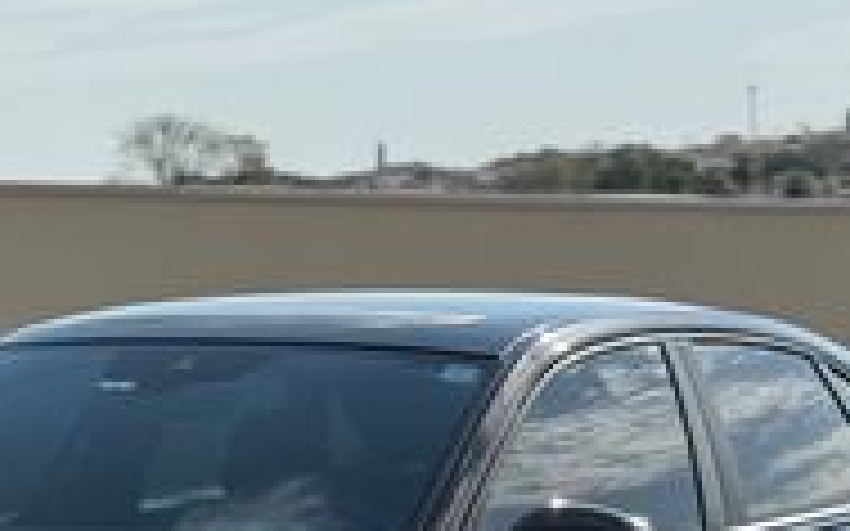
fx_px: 2941
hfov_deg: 16.3
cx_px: 175
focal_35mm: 127
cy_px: 738
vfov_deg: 10.1
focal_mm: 6.76
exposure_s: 1/3891
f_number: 1.78
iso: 80
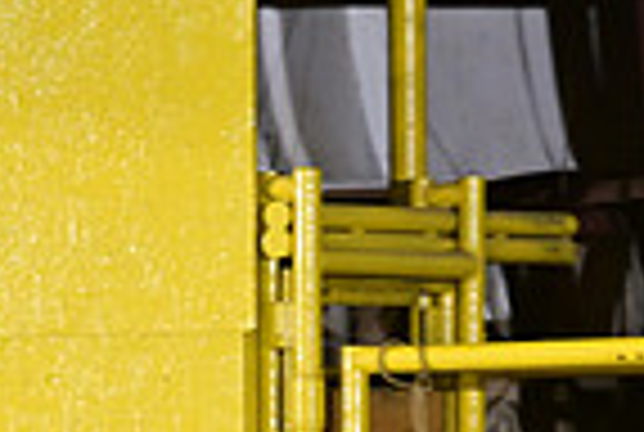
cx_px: -203
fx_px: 14520
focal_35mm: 810
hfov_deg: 2.5
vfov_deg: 1.7
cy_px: 835
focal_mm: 200
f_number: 3.2
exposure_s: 1/200
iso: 1000
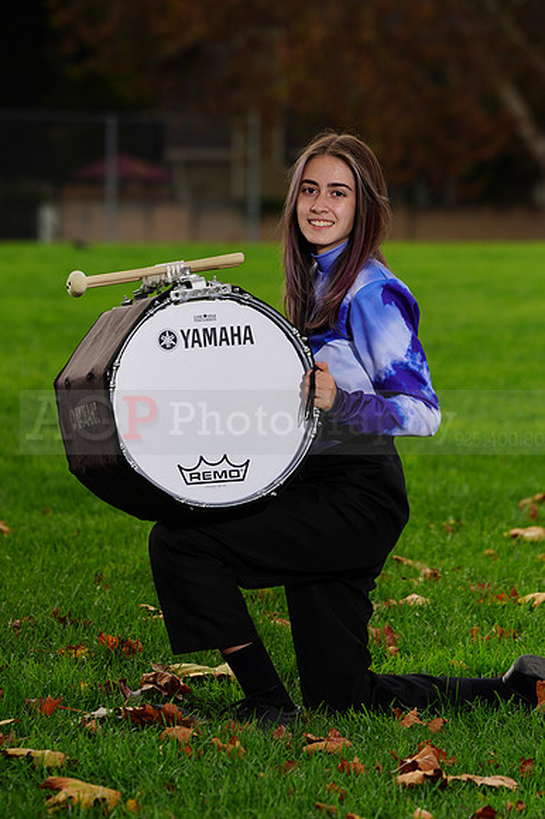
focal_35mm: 256
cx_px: 272
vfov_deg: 8.0
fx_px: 5820
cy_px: 410
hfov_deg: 5.4
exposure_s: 1/160
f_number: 8
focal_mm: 256
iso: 160
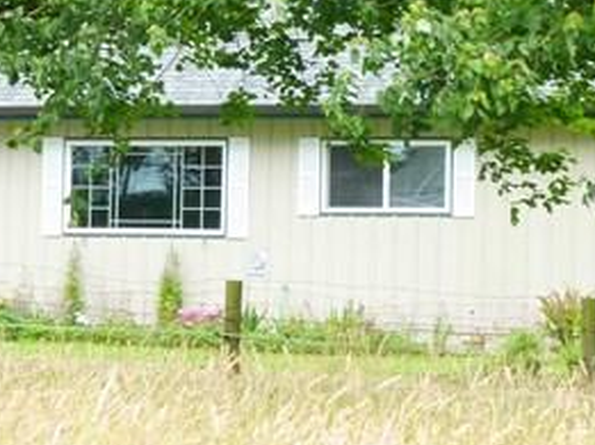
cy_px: 7
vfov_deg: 5.8
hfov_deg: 7.8
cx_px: 146
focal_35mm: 253
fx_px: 4343
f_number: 4
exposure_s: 1/160
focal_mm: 18.5
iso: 100
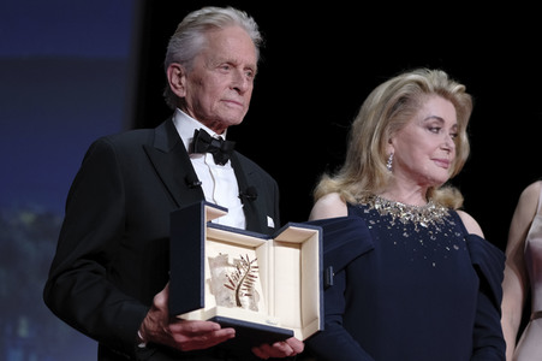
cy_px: 180
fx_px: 2031
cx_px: 271
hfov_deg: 15.2
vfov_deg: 10.1
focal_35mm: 135
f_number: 2
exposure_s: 1/640
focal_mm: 90
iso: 1600
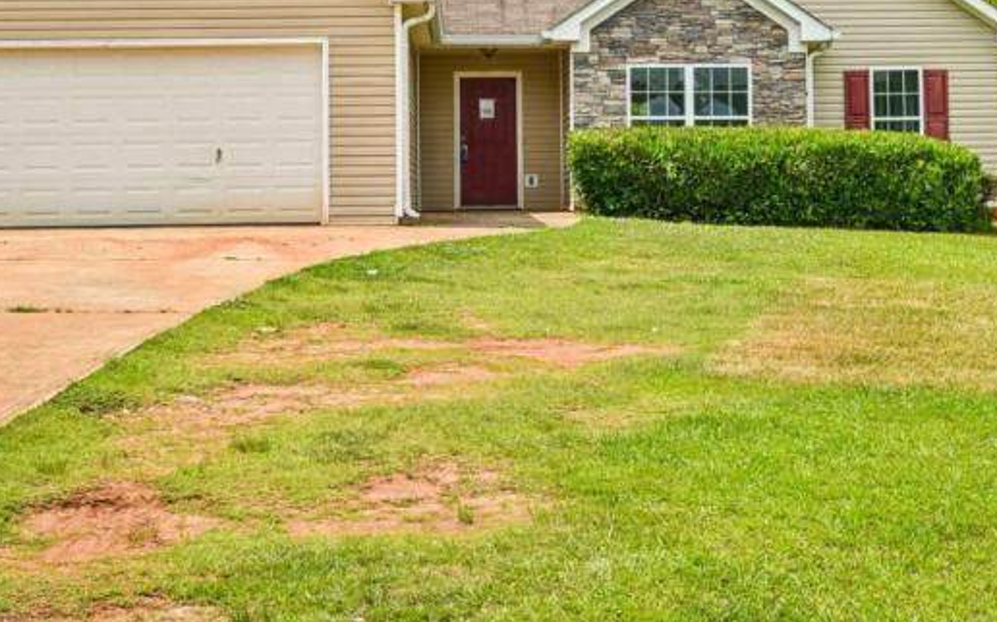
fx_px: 1770
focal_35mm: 65
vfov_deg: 19.7
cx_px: 468
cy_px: 112
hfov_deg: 31.4
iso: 100
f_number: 8
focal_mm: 27.5
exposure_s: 1/320
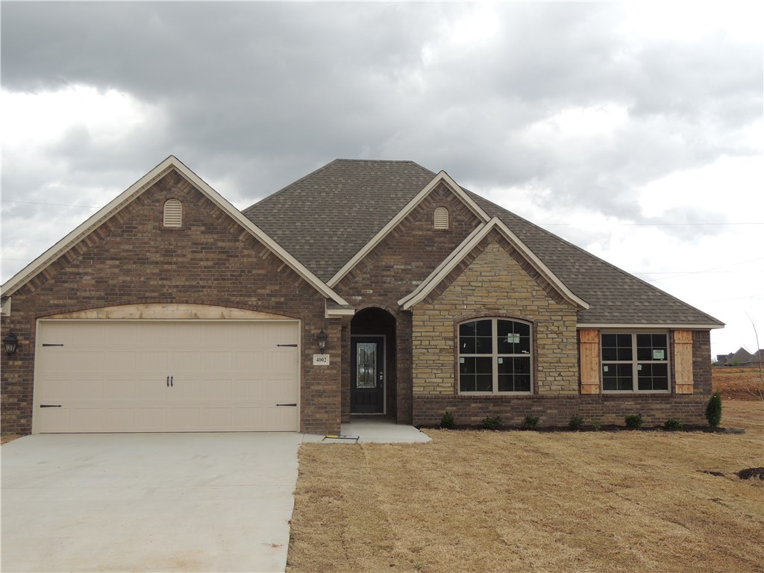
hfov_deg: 52.6
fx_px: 772
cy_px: 286
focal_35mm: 35
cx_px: 382
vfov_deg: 40.7
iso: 100
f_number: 3.3
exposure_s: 1/500
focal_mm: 6.2
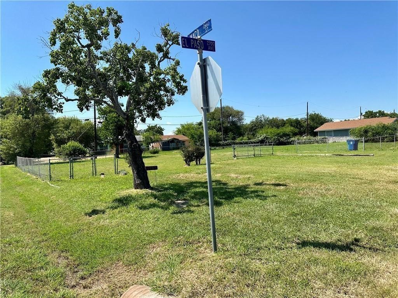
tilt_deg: -0.8
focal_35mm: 24
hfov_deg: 71.6
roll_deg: +4.0
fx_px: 276
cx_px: 199
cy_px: 149
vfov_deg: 56.8
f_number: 1.78
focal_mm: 6.86
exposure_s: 1/4545
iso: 80
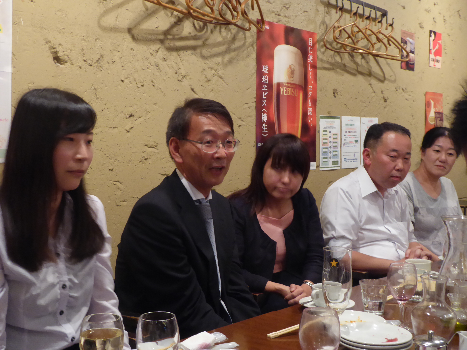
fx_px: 661
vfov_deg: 29.7
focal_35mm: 49
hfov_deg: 38.9
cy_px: 175
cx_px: 234
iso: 400
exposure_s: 1/5
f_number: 4
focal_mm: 8.4
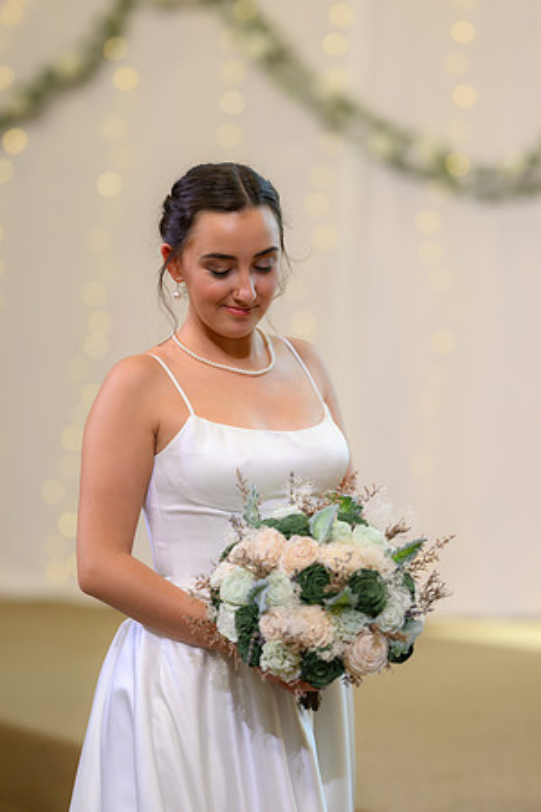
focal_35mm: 135
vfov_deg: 15.2
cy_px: 406
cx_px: 270
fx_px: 3043
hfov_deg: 10.2
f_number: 1.8
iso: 200
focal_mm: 135
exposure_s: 1/250
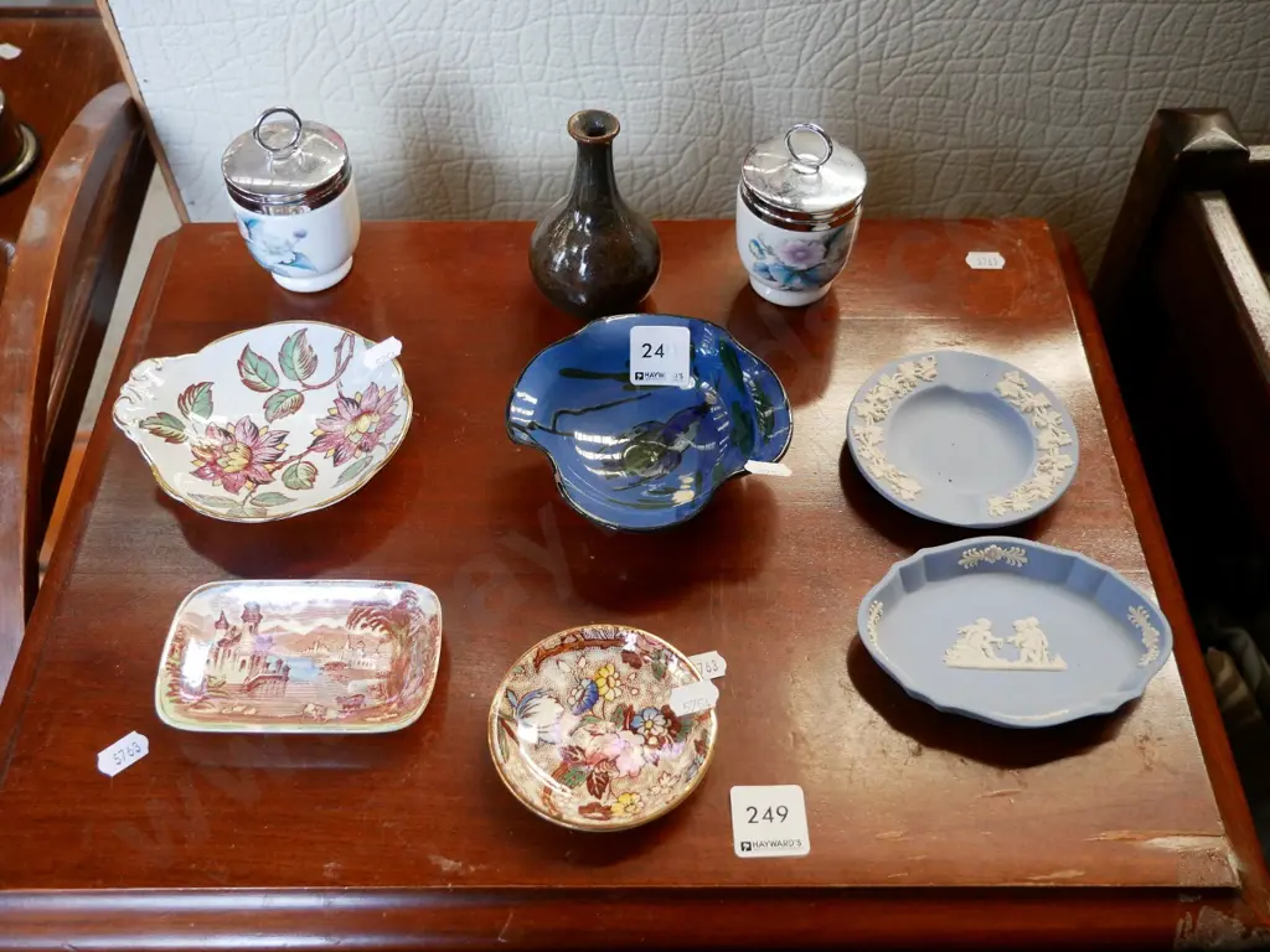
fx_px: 1247
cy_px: 476
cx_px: 635
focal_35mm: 34
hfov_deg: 54.0
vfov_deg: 41.8
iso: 1250
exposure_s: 1/60
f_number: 4
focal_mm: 17
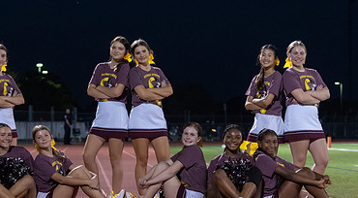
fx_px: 1275
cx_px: 127
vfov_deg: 8.8
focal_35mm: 135
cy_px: 154
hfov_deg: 16.0
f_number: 3.2
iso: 6400
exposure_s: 1/320
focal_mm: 70
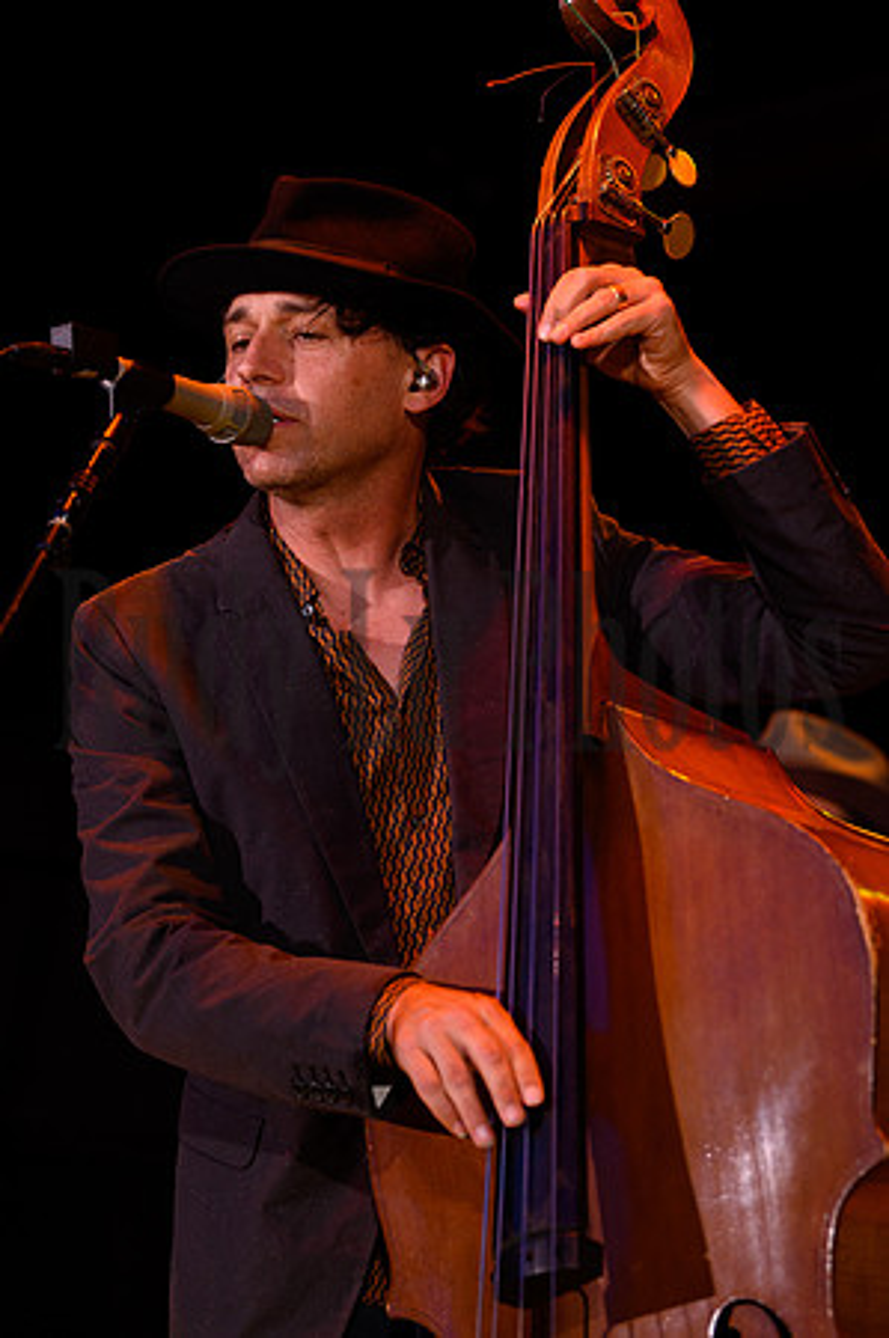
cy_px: 669
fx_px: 5197
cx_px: 444
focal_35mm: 140
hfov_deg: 9.8
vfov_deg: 14.7
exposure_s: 1/160
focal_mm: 140
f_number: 4.5
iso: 1600
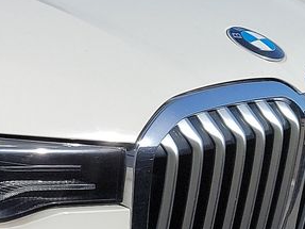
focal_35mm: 134
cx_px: -335
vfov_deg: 11.0
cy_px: 147
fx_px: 1180
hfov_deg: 12.6
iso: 50
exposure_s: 1/1525
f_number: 1.8
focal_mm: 6.7
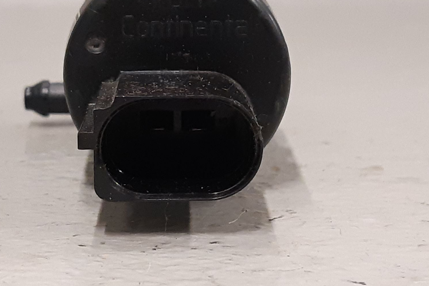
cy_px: 125
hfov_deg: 51.6
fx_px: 441
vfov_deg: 35.9
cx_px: 175
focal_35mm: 37
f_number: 1.7
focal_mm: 3.93
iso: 250
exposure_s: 1/50
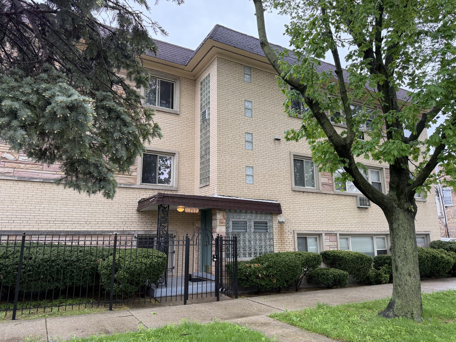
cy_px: 171
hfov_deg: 71.6
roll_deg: +0.1
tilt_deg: +12.2
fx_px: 316
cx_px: 228
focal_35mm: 24
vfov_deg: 56.8
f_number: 1.78
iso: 100
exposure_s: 1/607
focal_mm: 6.76
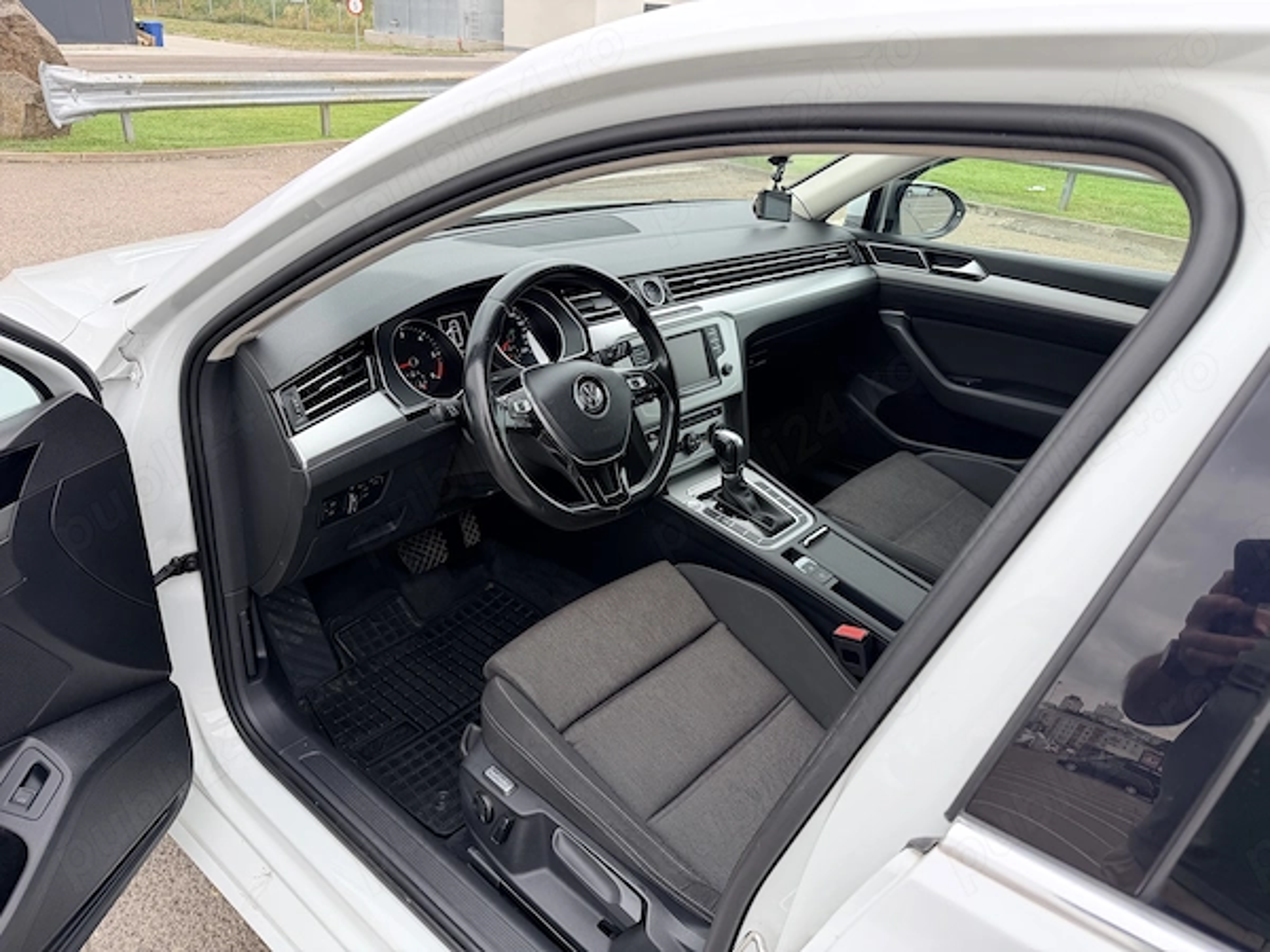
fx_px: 881
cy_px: 476
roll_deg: -4.3
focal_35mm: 24
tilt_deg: -27.0
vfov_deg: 56.8
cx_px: 635
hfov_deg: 71.6
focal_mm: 6.76
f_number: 1.78
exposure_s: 1/206
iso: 80
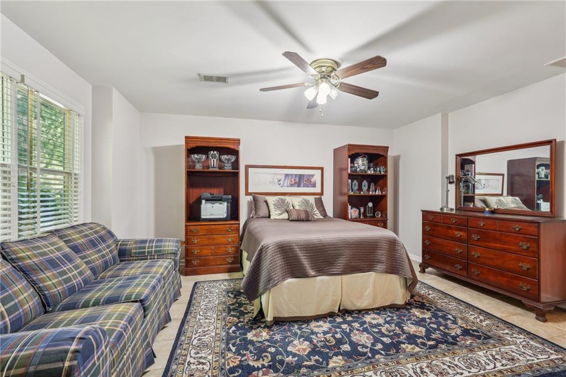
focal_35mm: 16
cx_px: 283
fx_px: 259
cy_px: 188
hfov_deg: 95.0
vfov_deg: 72.0
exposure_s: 1/1.67
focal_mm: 16.5
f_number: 8
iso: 400
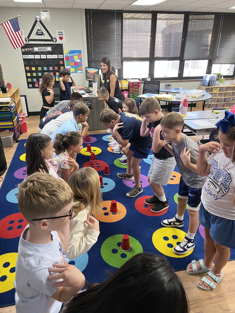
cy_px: 156
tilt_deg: -25.4
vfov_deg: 67.3
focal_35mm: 26
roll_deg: +0.8
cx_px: 118
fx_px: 235
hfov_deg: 53.1
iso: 250
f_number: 1.5
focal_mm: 5.7
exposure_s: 1/60
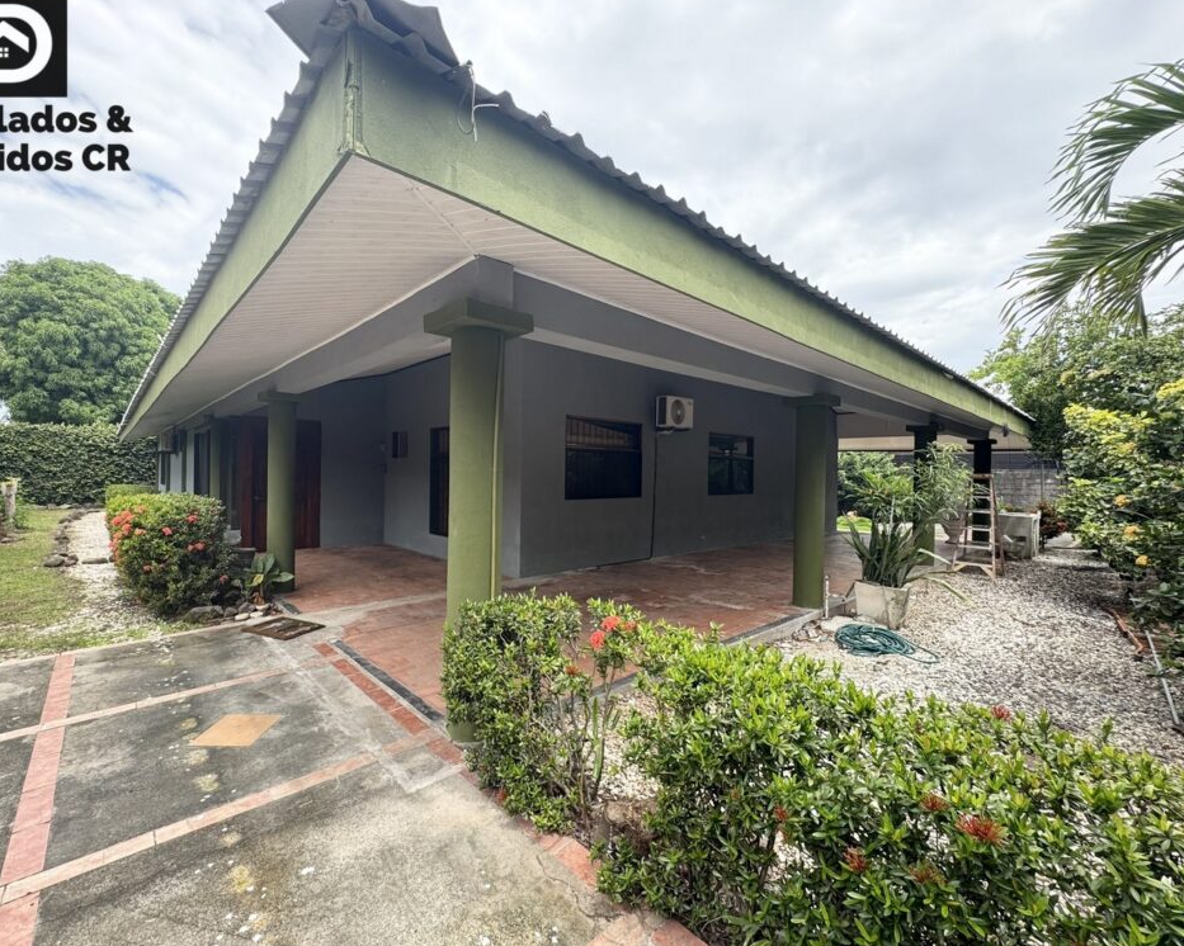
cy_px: 474
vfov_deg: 84.0
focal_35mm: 15
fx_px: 526
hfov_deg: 96.6
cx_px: 544
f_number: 2.2
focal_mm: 2.22
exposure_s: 1/189
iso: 40
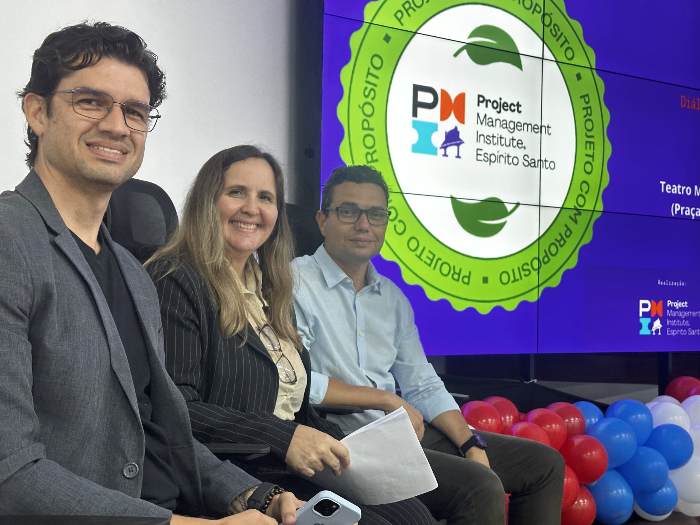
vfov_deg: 30.3
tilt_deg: +2.4
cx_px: 350
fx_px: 971
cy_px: 262
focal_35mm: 48
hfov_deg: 39.7
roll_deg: -1.1
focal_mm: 6.86
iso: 200
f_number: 1.78
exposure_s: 1/40
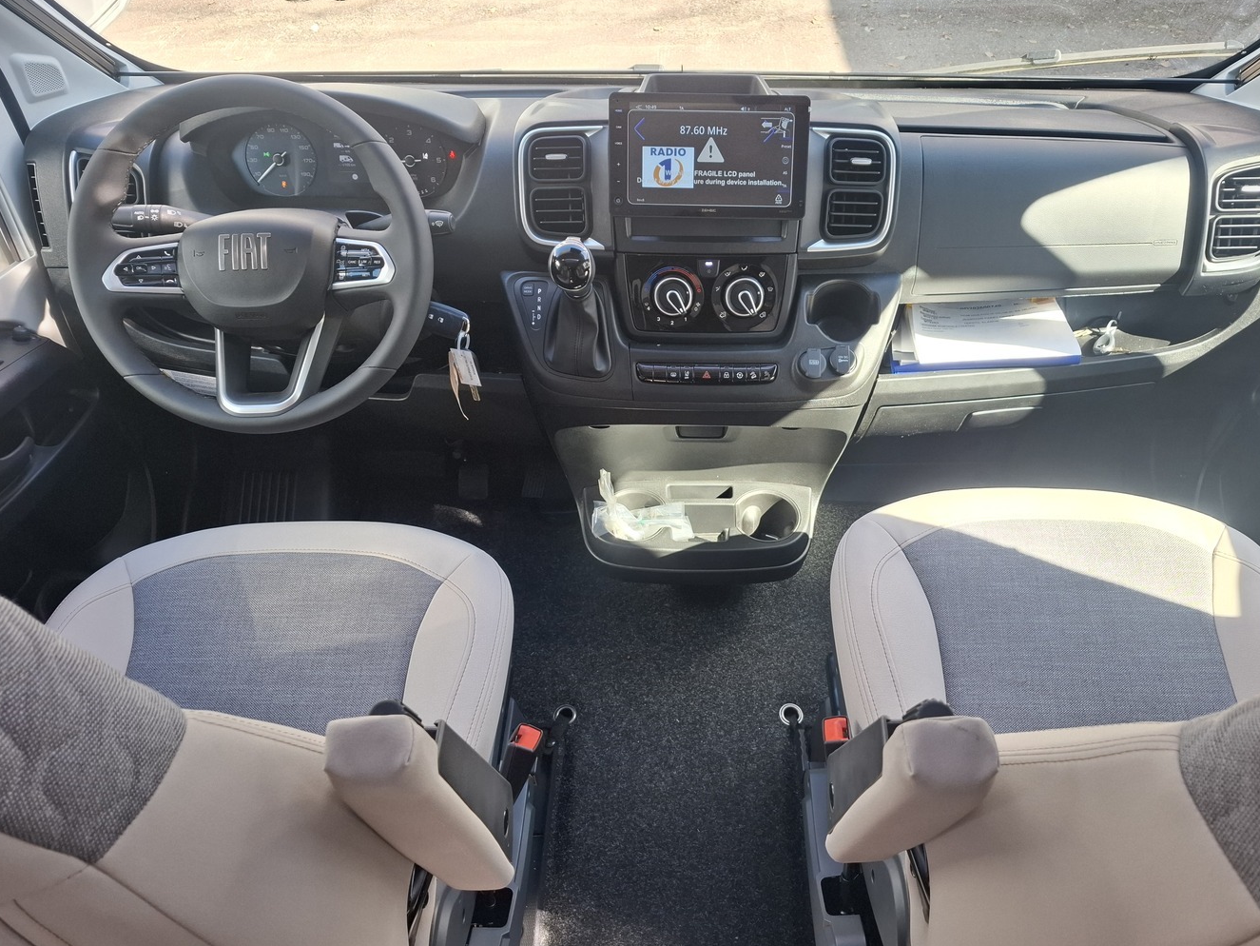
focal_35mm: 25
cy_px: 494
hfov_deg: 69.3
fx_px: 910
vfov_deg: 54.9
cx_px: 675
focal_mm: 5.54
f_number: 1.8
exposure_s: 1/100
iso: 64
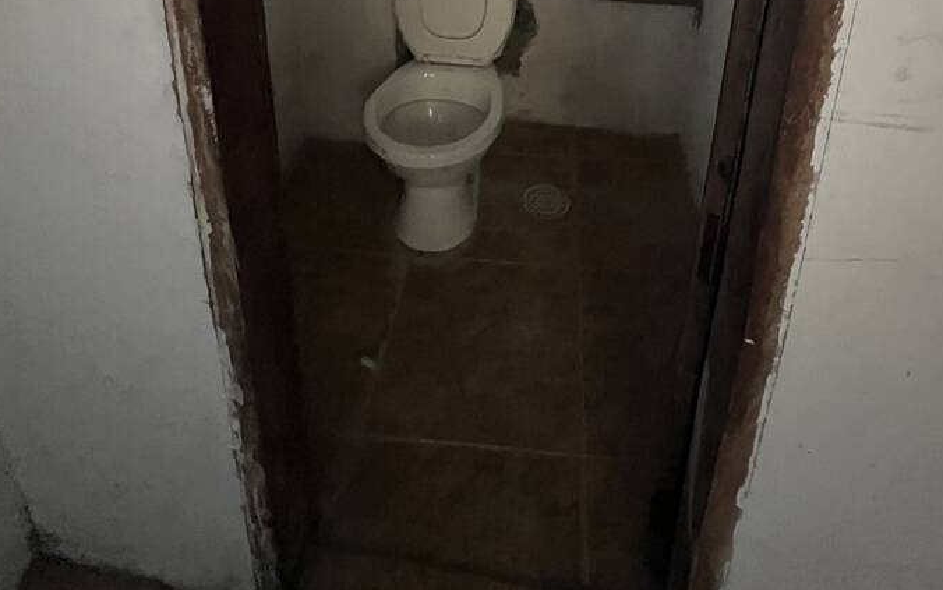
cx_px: 502
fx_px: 566
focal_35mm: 22
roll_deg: -1.1
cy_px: -71
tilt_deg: -16.7
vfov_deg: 42.3
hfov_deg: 79.5
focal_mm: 1.57
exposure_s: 1/30
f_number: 1.8
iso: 2000
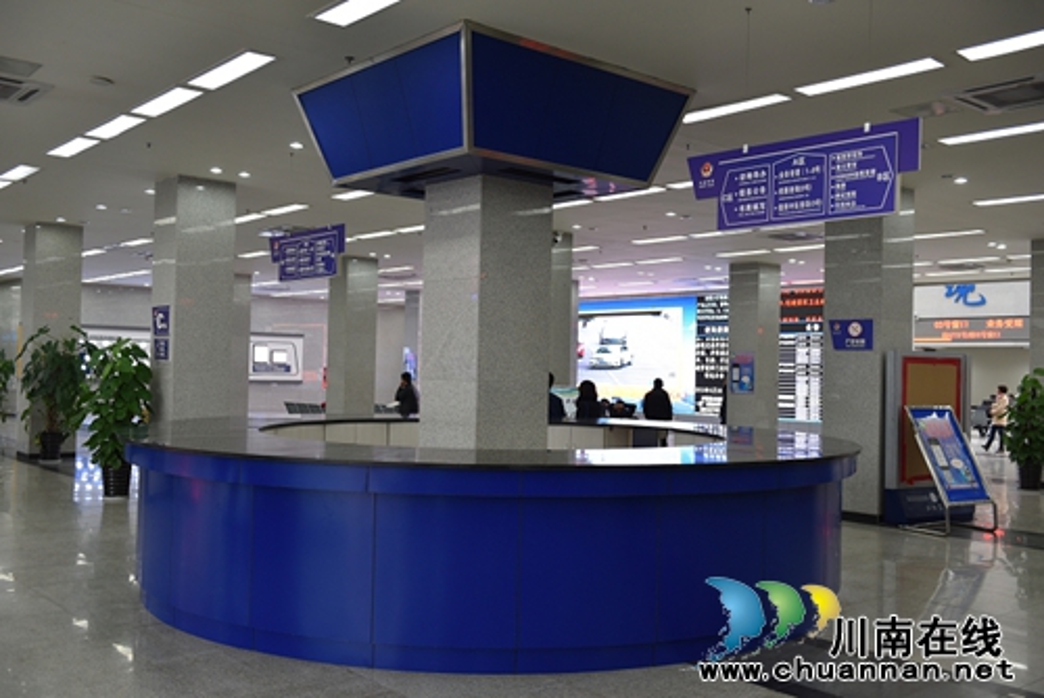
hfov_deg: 55.8
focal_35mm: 34
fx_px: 987
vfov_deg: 38.9
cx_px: 522
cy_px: 349
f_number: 4
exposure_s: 1/60
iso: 400
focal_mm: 34
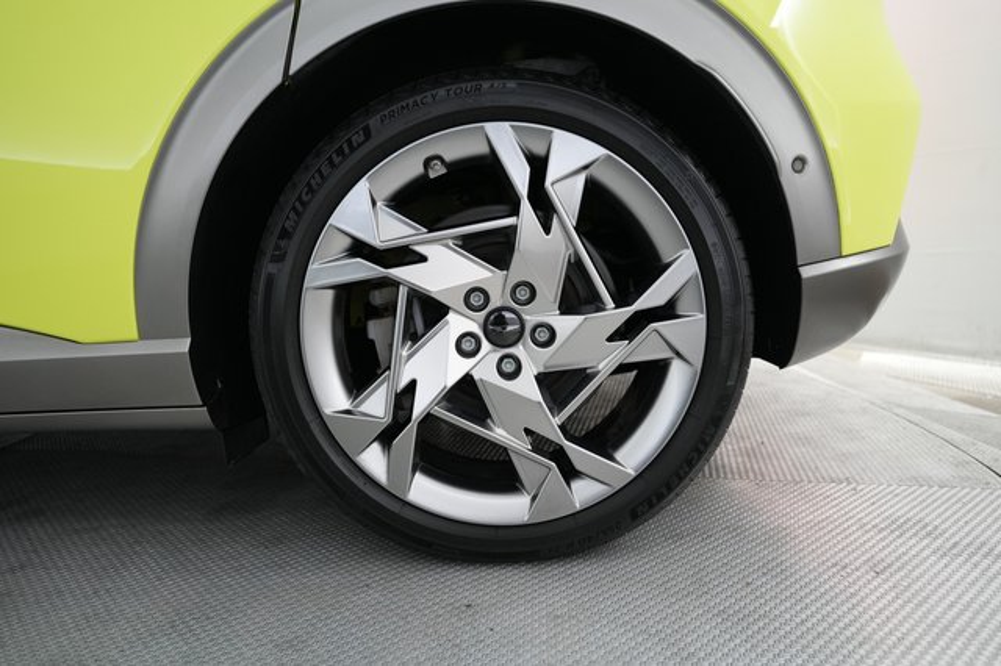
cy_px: 333
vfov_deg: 51.2
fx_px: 695
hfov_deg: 71.5
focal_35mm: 25
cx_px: 500
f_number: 2.8
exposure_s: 1/160
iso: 2000
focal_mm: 25
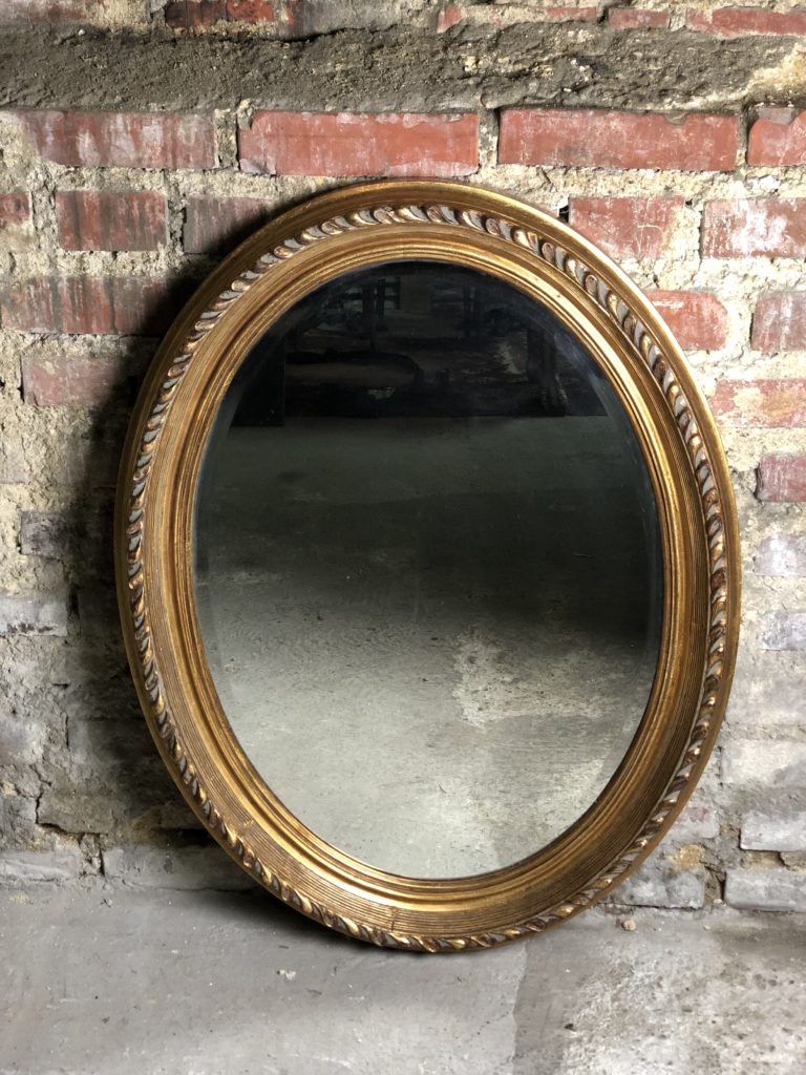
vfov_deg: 36.8
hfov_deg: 28.0
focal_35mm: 52
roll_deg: +0.3
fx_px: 1614
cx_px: 403
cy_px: 538
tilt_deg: -23.3
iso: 125
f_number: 2.4
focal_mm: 6
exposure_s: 1/25
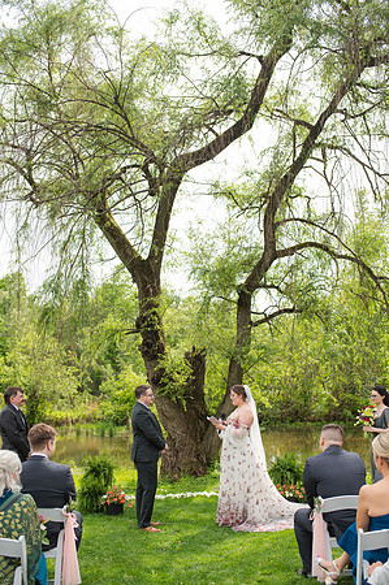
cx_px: 194
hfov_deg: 37.8
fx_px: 569
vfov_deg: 54.5
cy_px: 292
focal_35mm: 35
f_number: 3.5
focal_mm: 35
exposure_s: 1/500
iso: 100
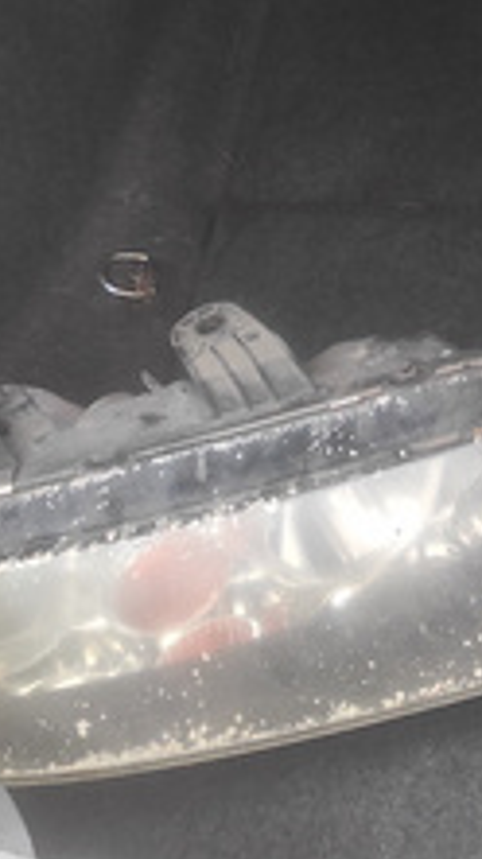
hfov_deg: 15.1
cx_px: 731
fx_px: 1685
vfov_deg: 28.4
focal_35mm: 74
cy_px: 274
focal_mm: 5.43
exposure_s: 1/33
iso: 506
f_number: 1.89
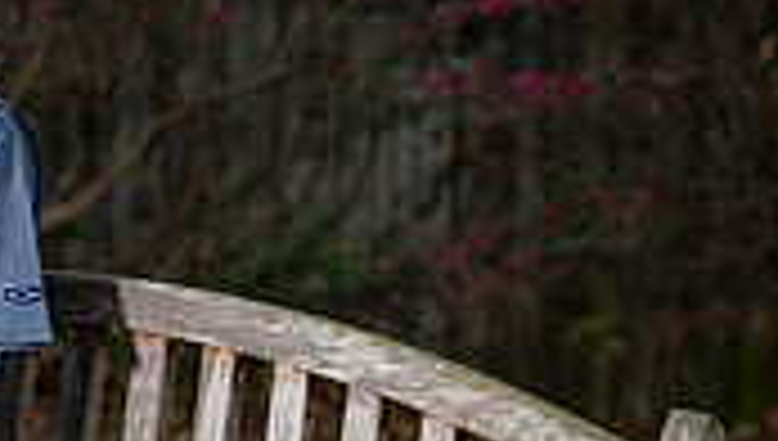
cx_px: -238
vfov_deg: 5.0
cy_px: 423
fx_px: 5063
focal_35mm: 245
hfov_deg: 8.7
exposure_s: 1/200
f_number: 4
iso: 160
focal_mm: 70
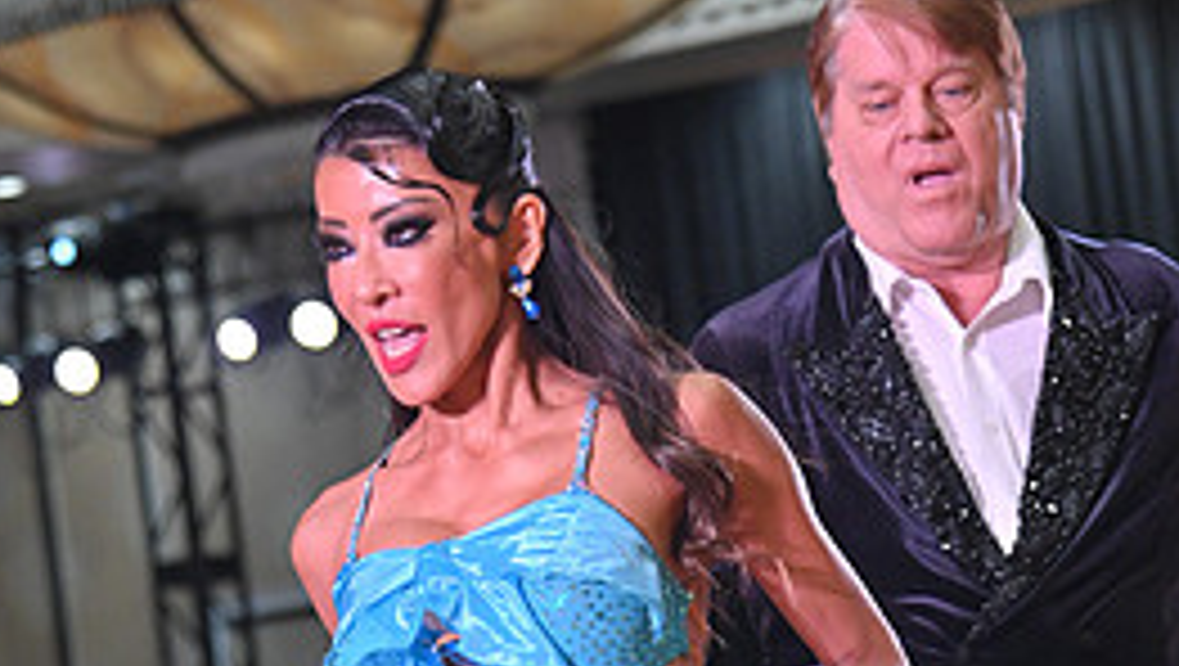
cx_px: 691
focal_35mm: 227
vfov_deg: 5.3
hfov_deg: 9.5
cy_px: 1048
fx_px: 7104
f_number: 5
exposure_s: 1/320
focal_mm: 98
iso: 2500
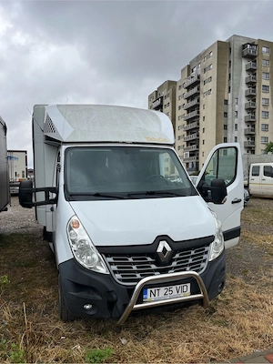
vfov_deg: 67.3
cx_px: 136
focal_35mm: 26
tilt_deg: +0.4
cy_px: 182
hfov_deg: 53.1
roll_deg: +0.1
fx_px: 273
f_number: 1.6
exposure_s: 1/649
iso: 50
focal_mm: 5.1
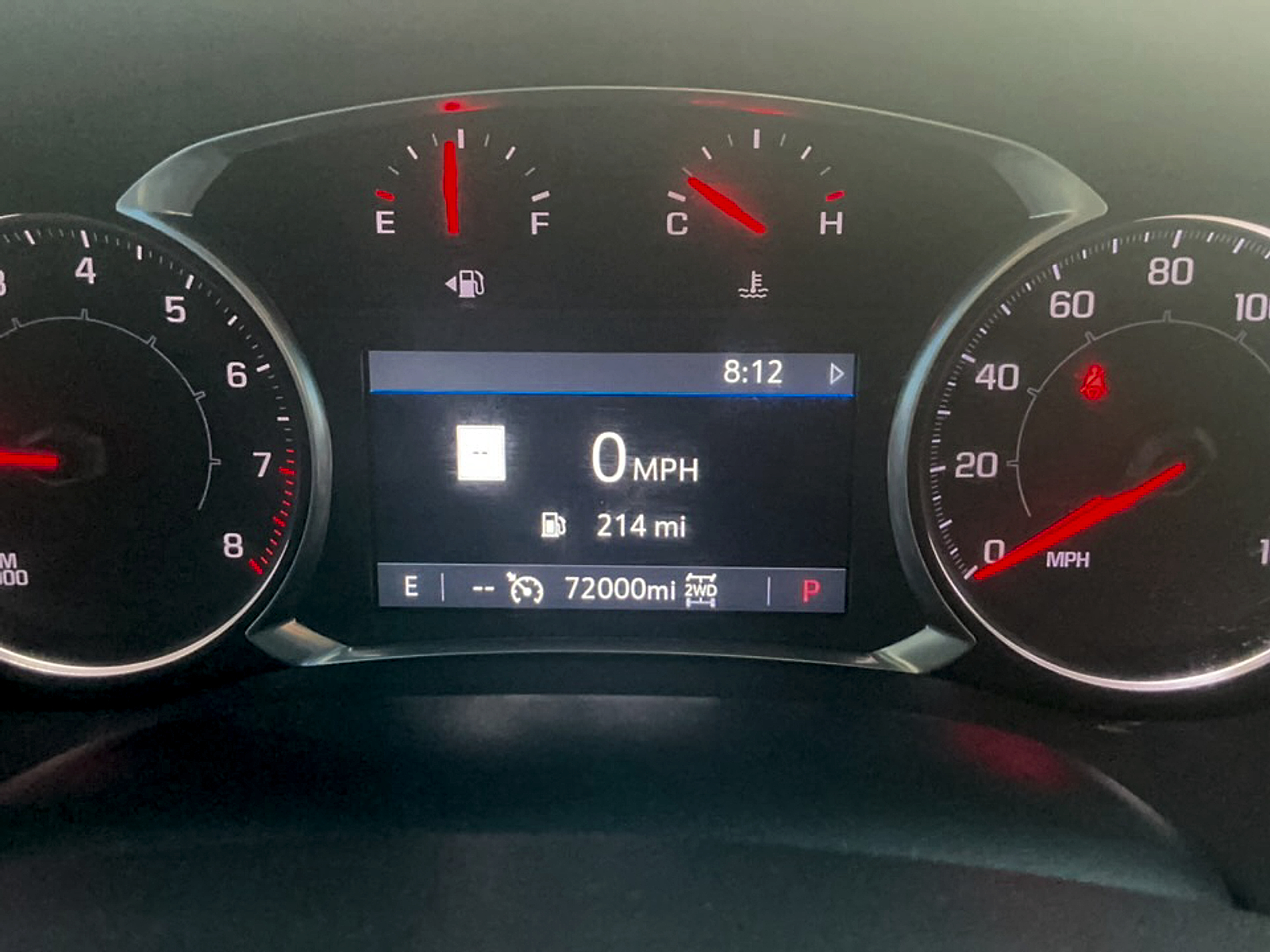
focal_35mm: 30
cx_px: 635
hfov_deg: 60.0
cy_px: 476
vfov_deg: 46.8
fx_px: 1101
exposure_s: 1/60
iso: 250
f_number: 1.8
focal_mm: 3
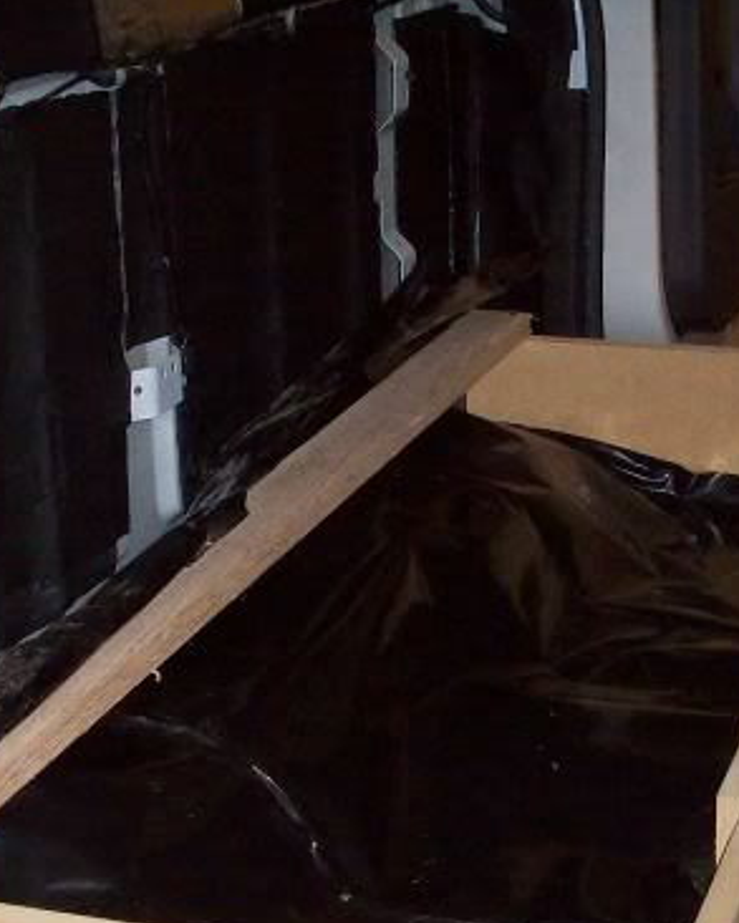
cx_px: 489
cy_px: 686
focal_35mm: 79
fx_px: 2159
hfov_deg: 19.4
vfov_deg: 23.9
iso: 200
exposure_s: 1/64
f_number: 2.8
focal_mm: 6.2
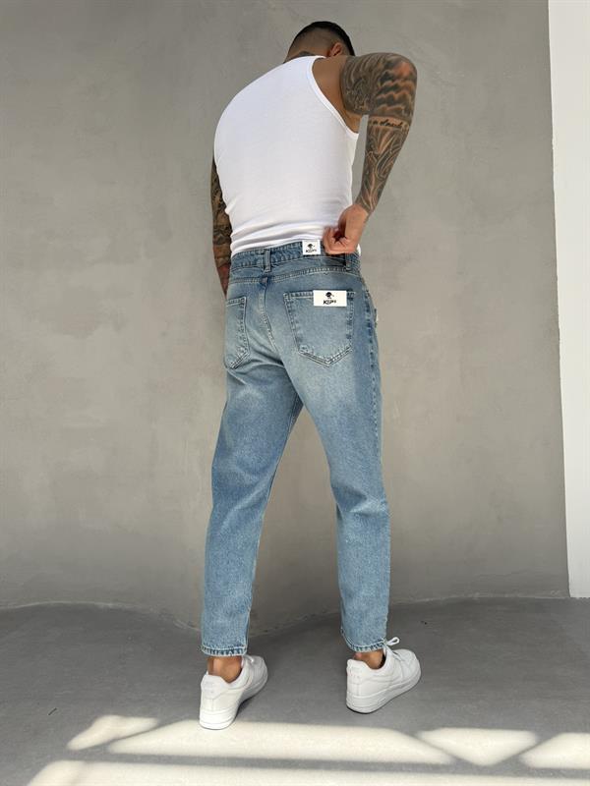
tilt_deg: +1.3
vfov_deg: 71.6
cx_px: 295
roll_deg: +0.8
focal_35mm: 24
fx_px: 545
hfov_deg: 56.8
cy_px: 393
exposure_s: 1/813
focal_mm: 6.76
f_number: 1.78
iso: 100
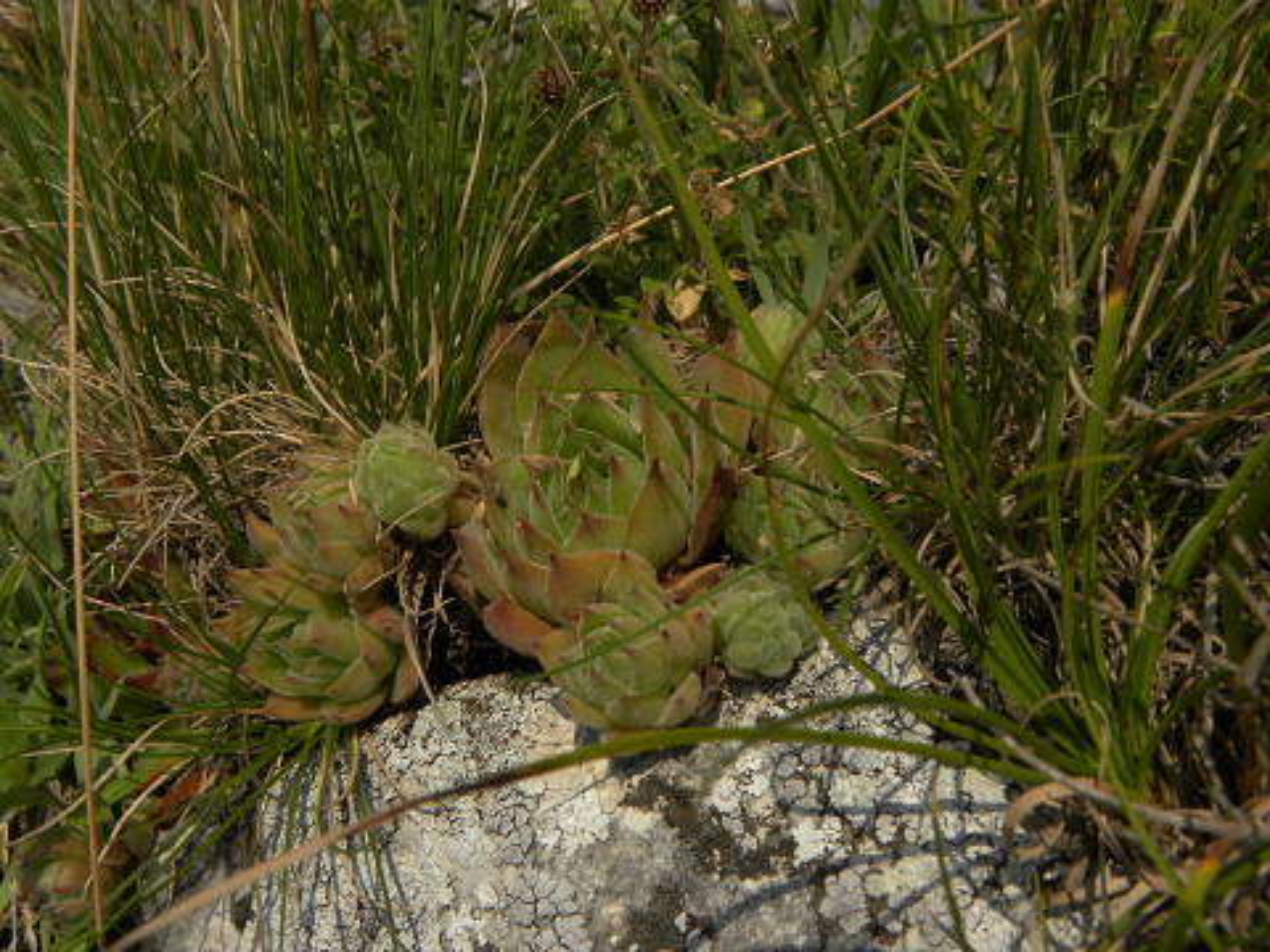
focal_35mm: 41
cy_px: 476
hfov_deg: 45.8
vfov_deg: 35.1
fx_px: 1504
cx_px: 635
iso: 64
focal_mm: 7.3
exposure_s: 1/500
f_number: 7.1
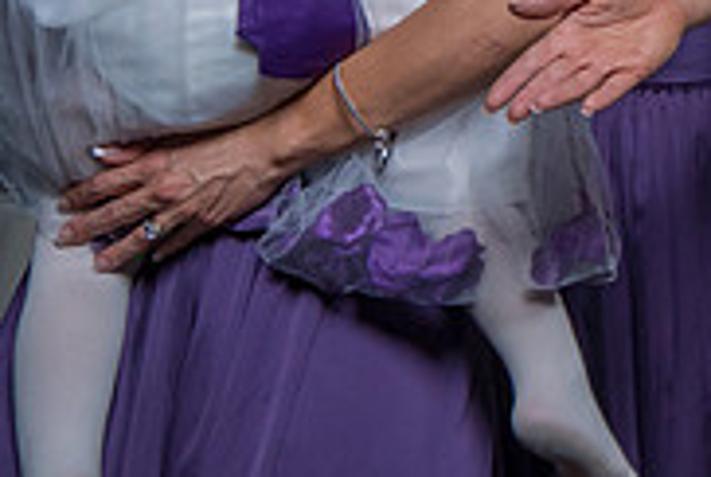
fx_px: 1622
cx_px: 1012
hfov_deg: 21.4
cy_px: -247
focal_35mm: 82
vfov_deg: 15.4
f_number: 5.6
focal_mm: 19
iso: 2000
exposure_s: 1/200
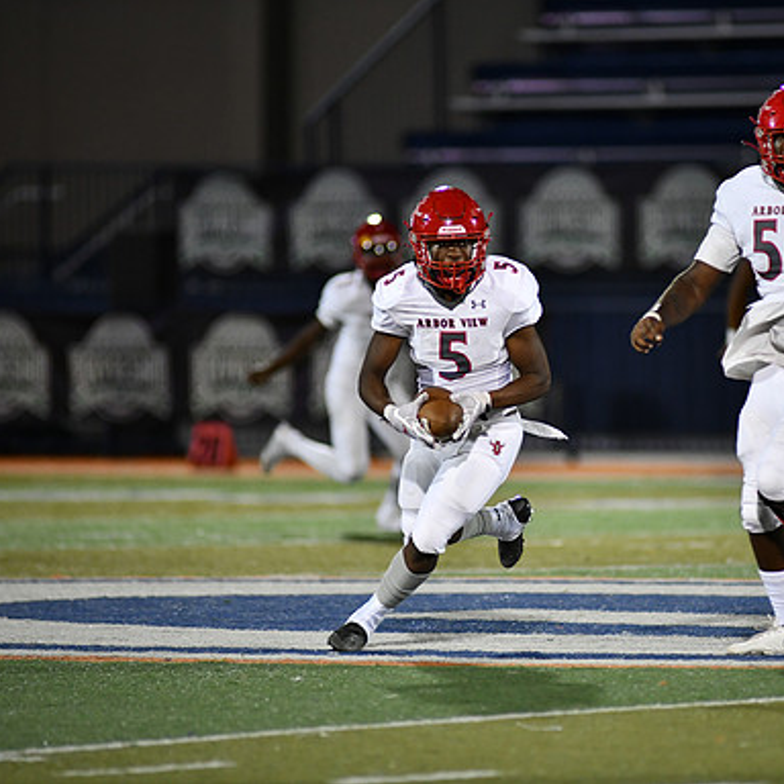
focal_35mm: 385
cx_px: 535
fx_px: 9865
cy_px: 391
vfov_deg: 4.6
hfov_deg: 4.6
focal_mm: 300
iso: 2200
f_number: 2.8
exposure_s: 1/1000
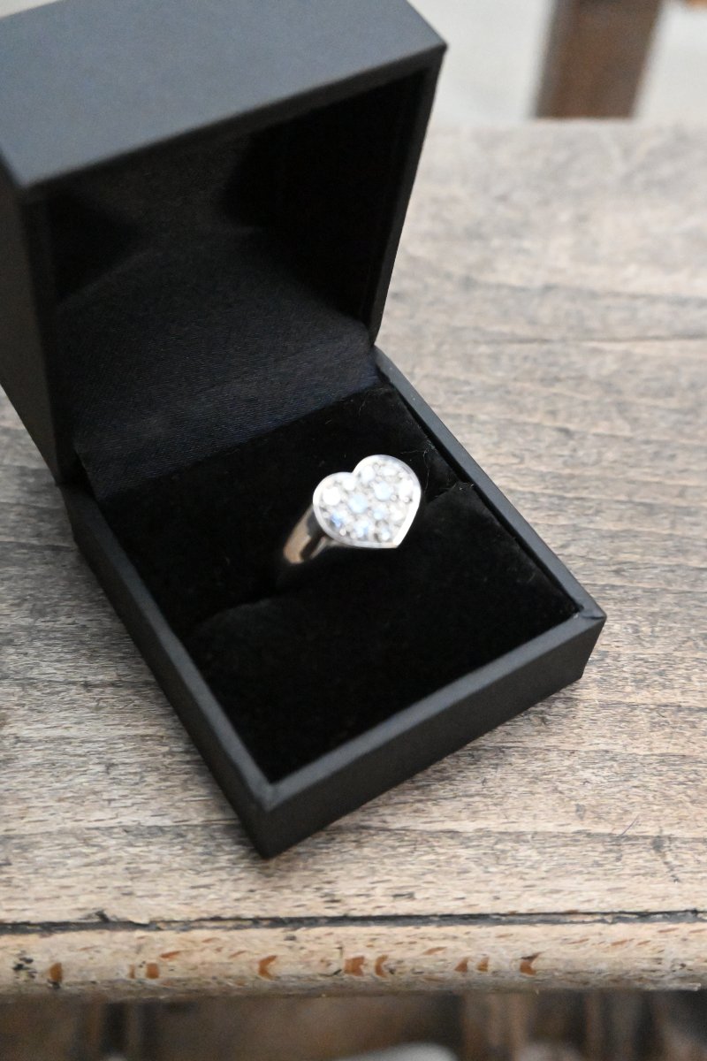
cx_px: 354
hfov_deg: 33.6
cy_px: 530
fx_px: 1171
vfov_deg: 48.7
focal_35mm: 40
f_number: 6.3
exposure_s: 1/4000
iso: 20000
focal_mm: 26.5
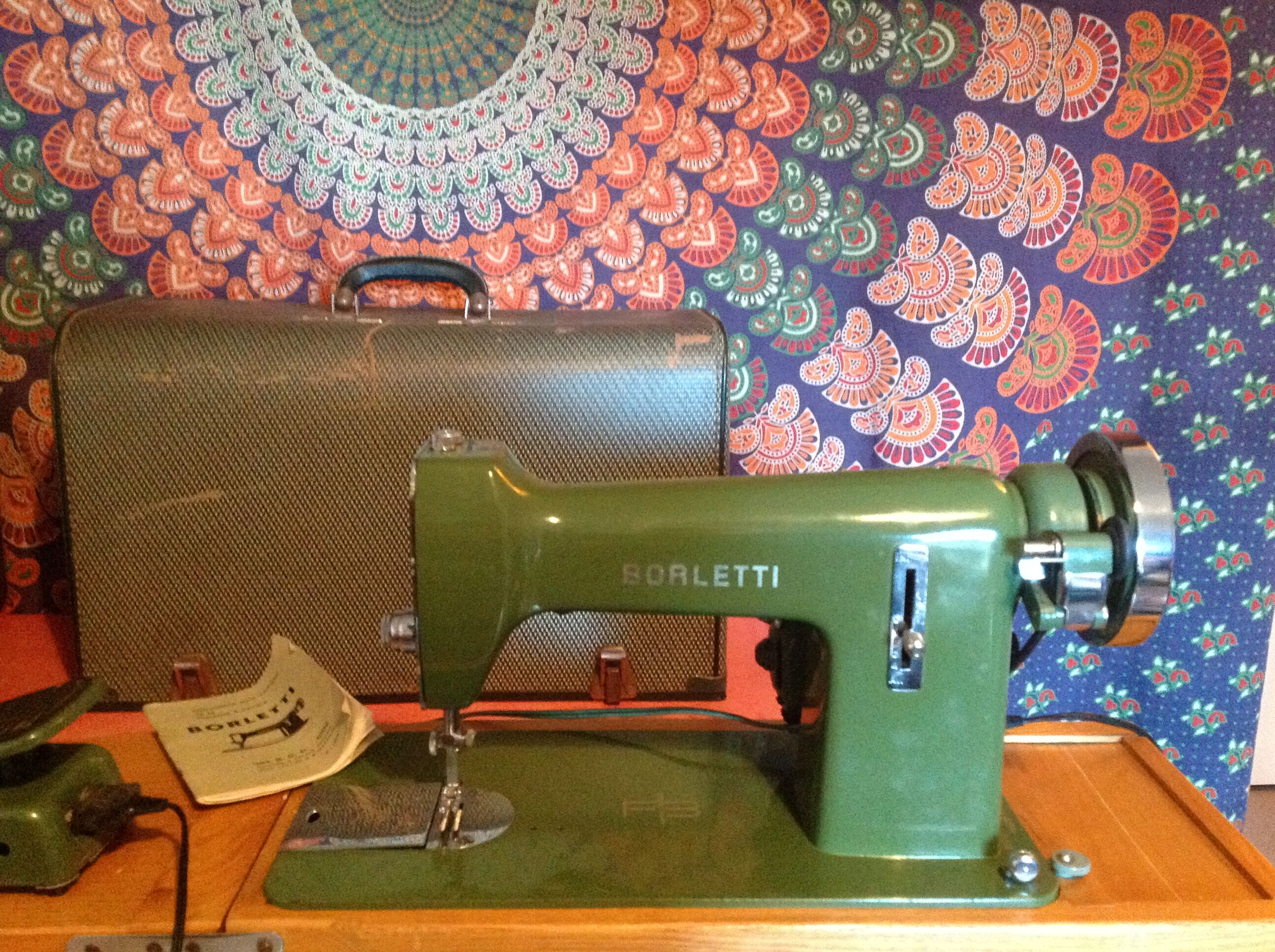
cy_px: 476
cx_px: 638
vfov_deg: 40.6
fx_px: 1287
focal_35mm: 35
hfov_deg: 52.7
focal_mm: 4.28
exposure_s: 1/15
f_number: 2.4
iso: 640
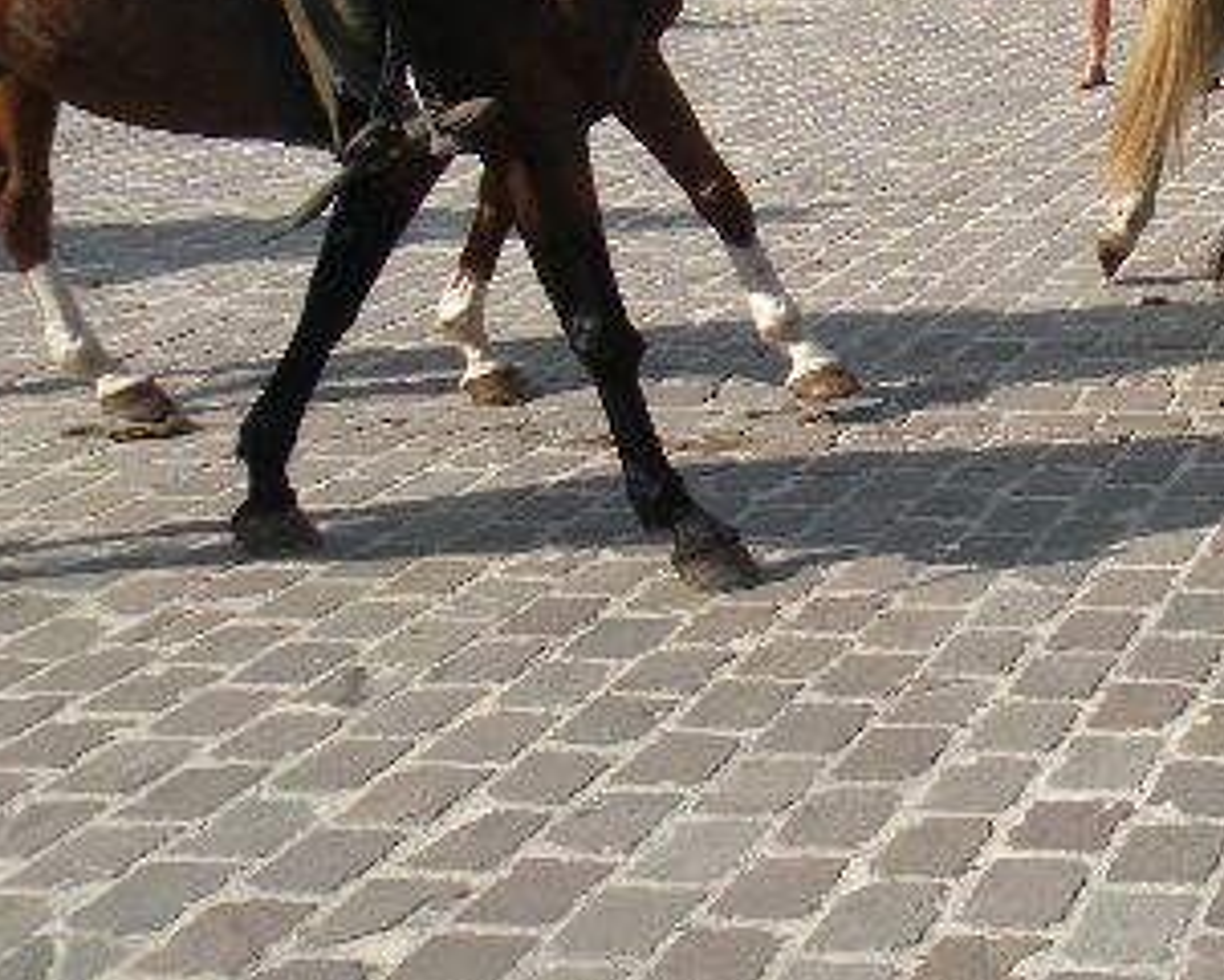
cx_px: 1517
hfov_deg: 24.3
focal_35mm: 70
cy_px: -45
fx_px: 2537
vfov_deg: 21.0
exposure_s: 1/1000
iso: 100
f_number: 3.2
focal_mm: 4.7
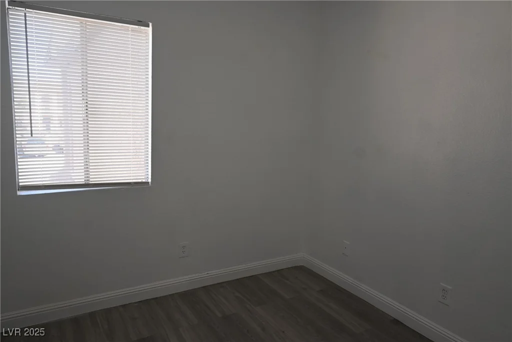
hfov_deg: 70.4
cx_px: 256
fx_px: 363
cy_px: 171
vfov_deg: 50.4
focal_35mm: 26
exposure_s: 1/100
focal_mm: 17
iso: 200
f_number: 5
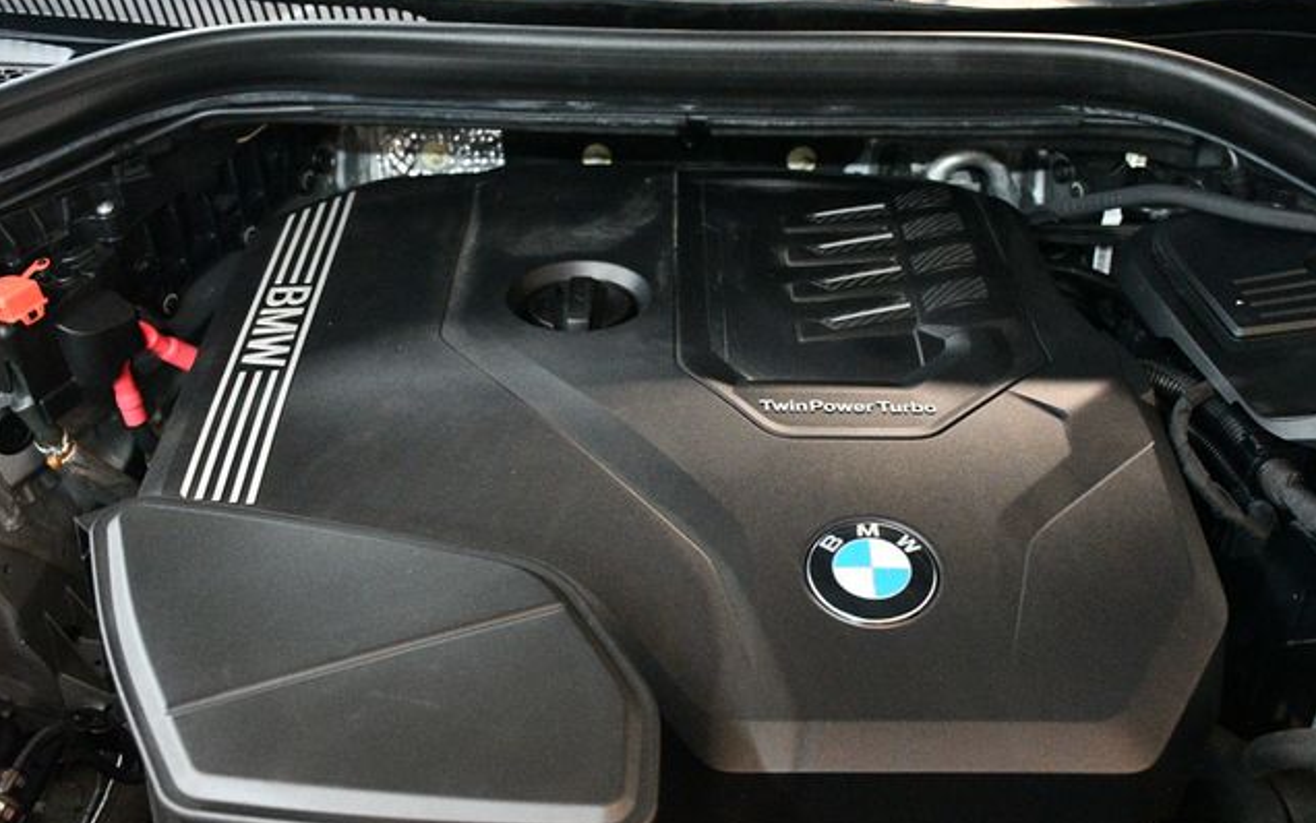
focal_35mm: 41
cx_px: 658
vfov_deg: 31.3
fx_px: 1471
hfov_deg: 48.2
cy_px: 418
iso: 9000
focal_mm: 27
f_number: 4
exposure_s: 1/60
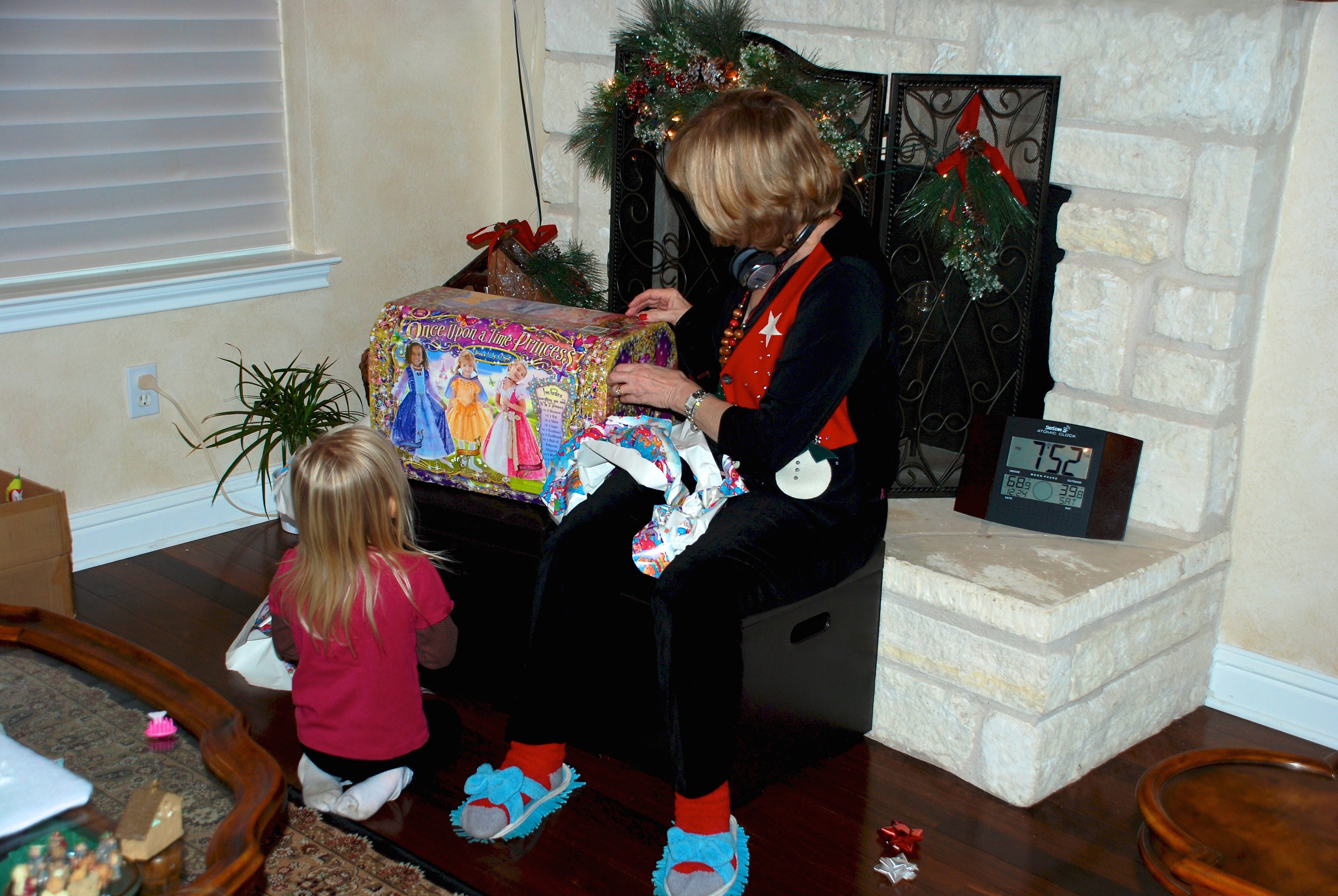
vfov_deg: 28.2
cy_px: 448
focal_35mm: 48
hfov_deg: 41.1
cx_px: 669
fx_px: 1786
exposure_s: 1/60
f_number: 4.2
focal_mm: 32
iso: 200
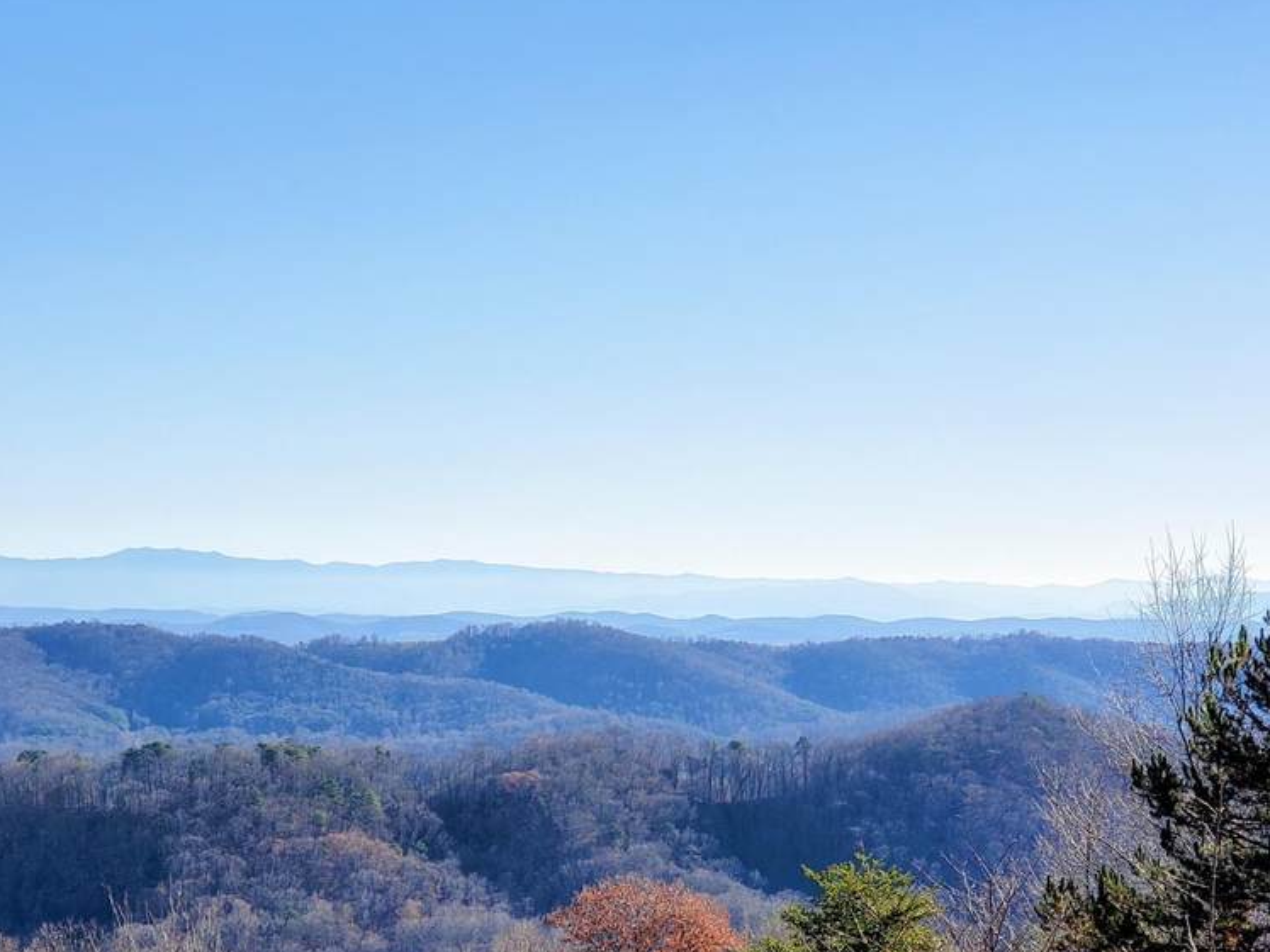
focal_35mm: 89
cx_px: 457
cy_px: 804
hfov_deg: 21.9
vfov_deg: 16.4
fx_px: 3265
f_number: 2.4
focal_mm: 6
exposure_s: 1/701
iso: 50
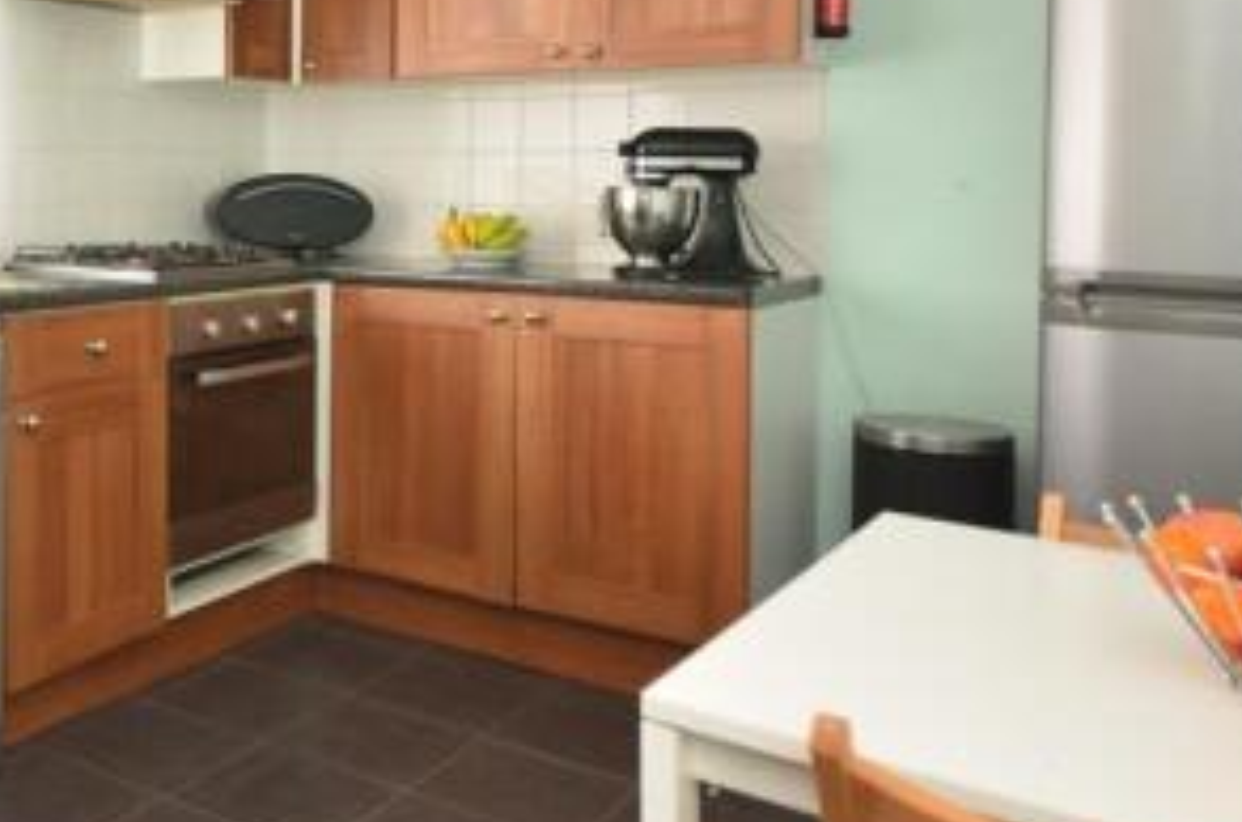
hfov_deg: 45.3
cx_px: 119
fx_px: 1327
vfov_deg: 33.5
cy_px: 174
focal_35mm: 39
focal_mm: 11.5
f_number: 4.2
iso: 100
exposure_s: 1
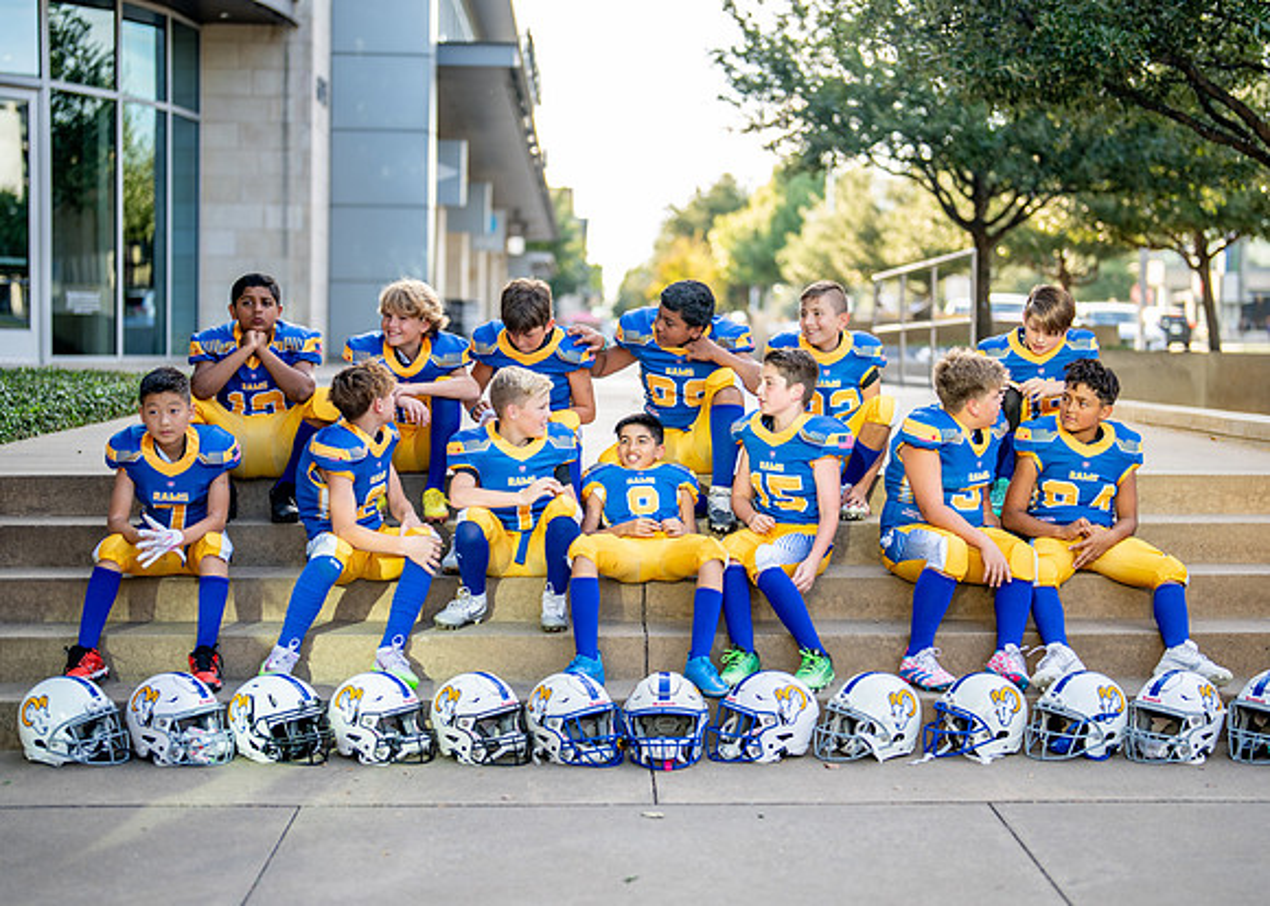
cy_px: 462
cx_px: 650
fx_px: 2078
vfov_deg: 24.6
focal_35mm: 58
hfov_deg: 34.0
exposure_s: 1/1600
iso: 200
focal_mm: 50
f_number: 1.2
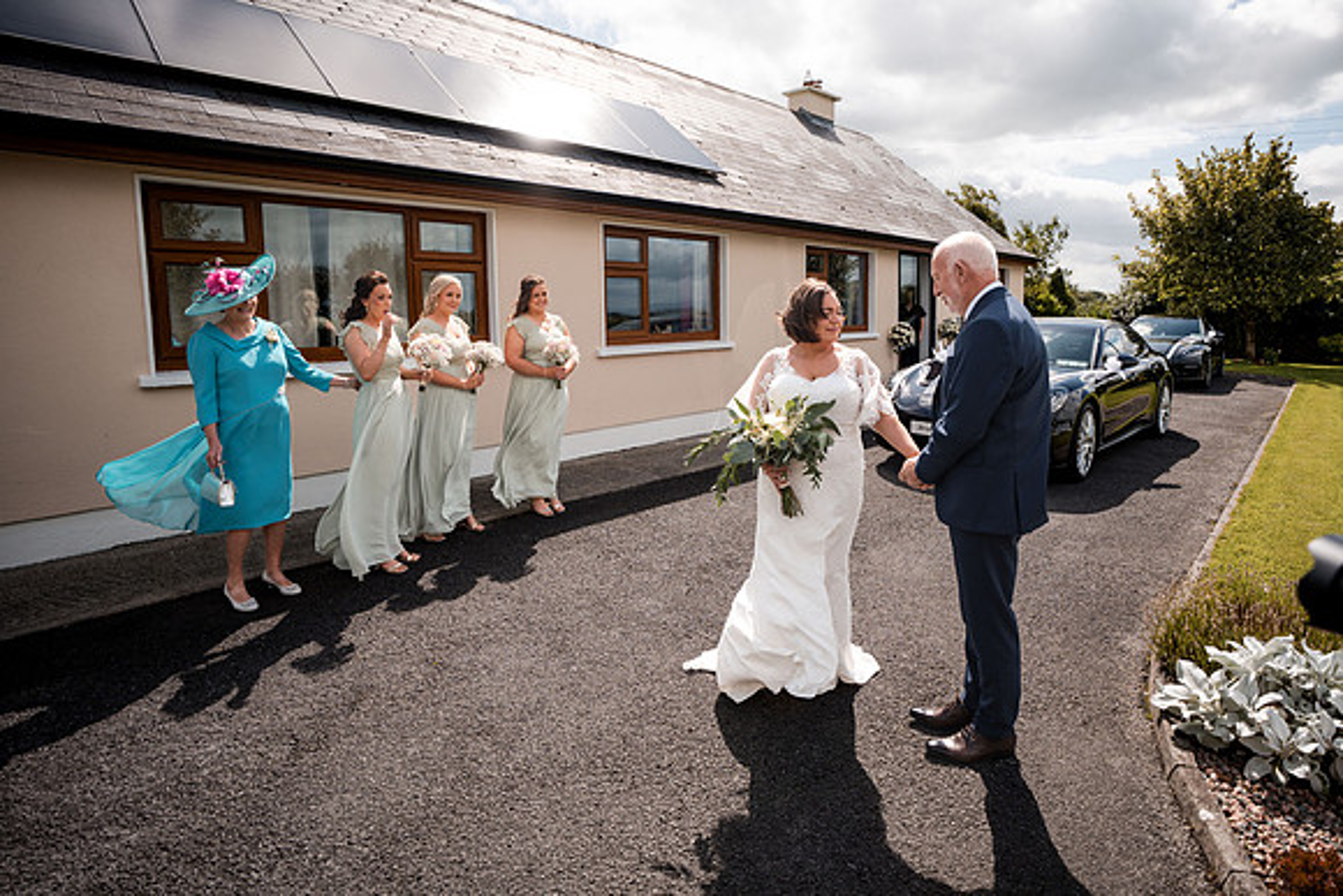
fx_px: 692
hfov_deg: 87.7
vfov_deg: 65.6
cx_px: 764
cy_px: 393
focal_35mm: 19
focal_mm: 16
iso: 100
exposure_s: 1/2500
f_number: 2.8
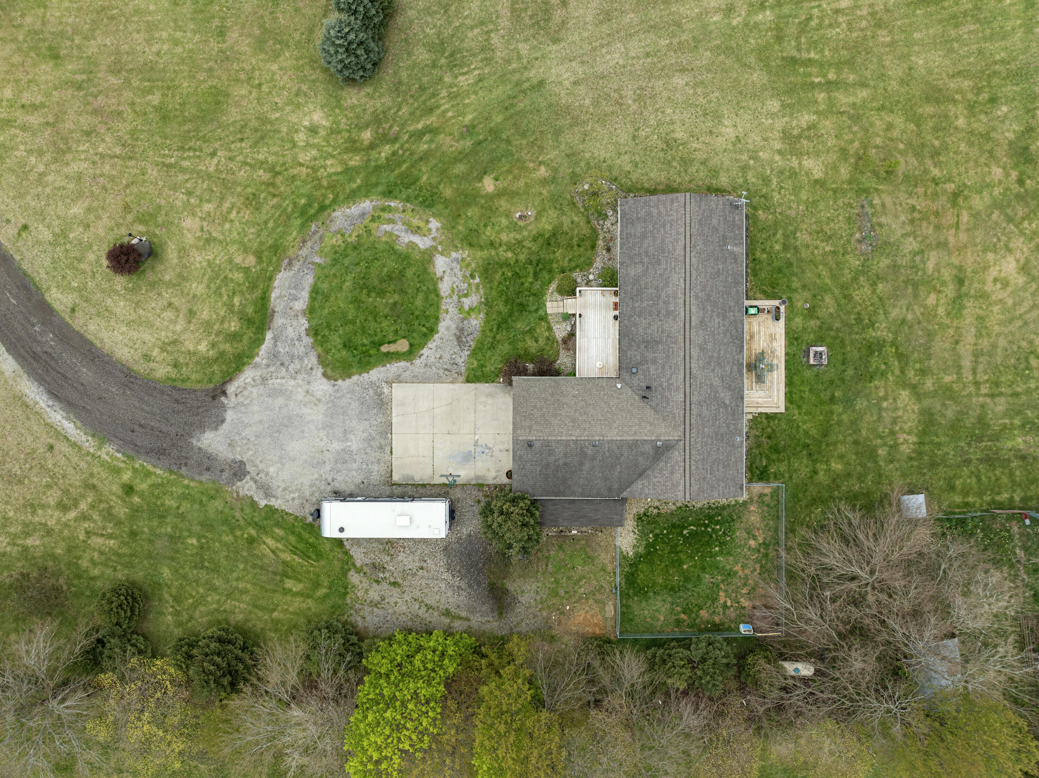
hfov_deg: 71.6
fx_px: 720
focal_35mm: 24
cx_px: 520
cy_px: 389
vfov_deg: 56.8
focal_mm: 12.29
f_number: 2.8
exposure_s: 1/640
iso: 100
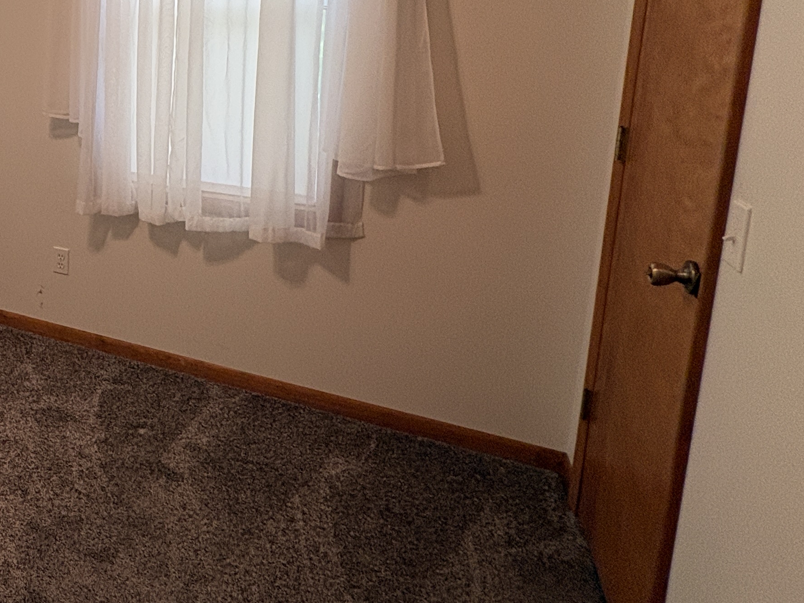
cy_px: 104
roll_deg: +1.2
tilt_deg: -8.1
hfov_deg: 42.4
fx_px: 743
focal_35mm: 32
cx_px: -111
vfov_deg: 41.8
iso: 160
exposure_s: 1/120
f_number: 2.2
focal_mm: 2.22
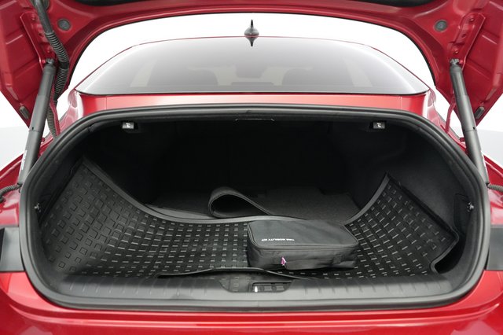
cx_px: 252
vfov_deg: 51.2
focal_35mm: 25
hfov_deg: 71.5
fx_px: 349
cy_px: 168
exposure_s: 1/160
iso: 6400
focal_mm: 25
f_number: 2.8
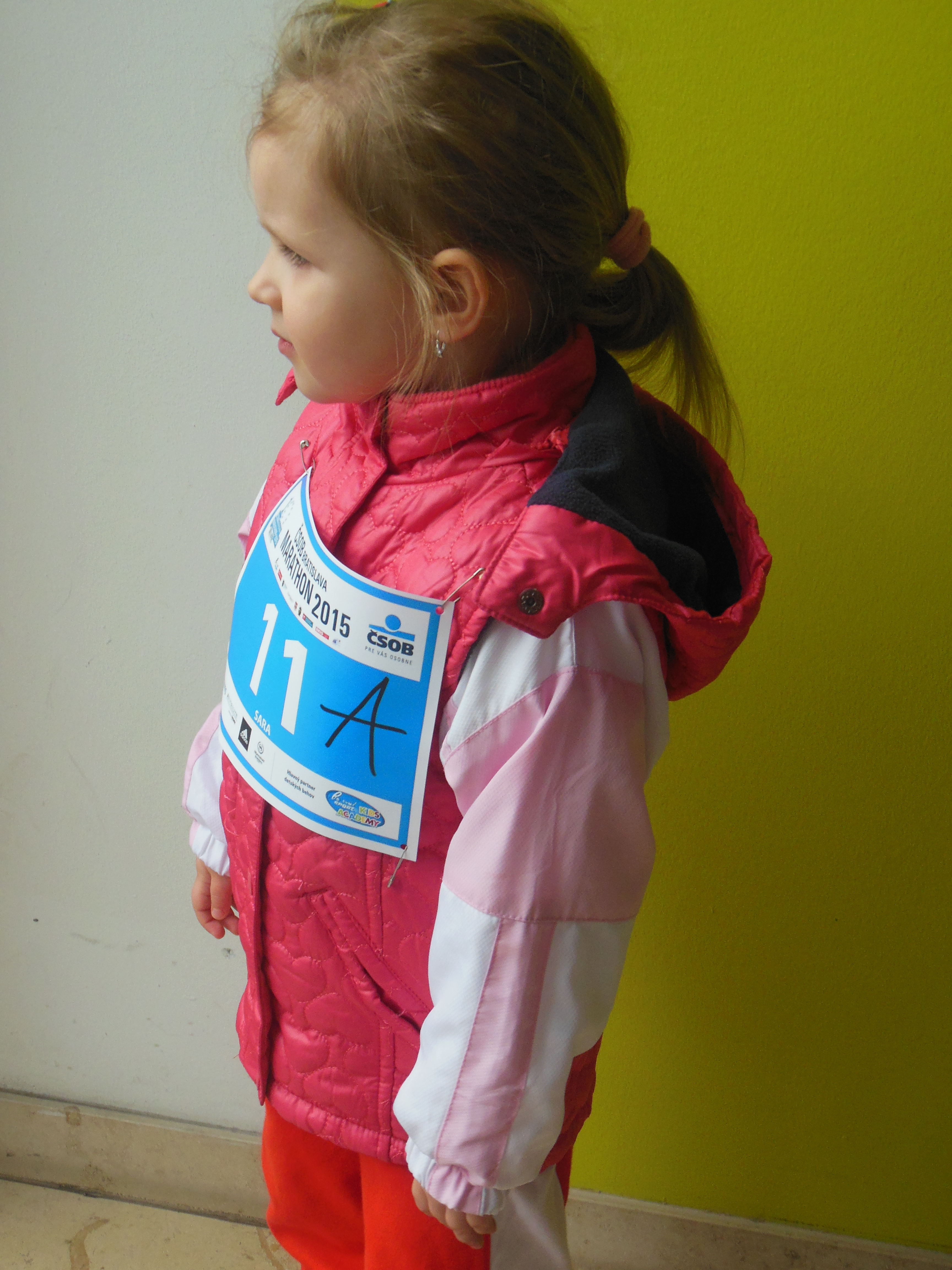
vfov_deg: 38.2
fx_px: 1833
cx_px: 476
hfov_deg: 29.1
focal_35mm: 50
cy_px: 635
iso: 250
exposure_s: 1/250
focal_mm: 8.9
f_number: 4
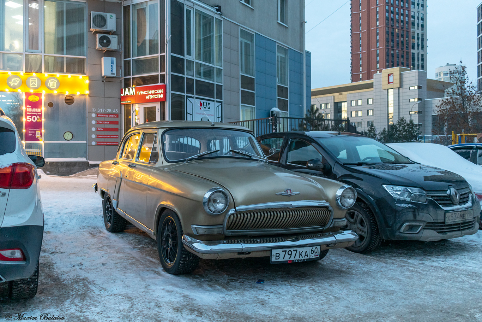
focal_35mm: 32
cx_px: 241
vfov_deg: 41.7
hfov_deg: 59.5
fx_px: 422
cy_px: 161
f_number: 3.8
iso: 800
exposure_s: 1/200
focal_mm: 21
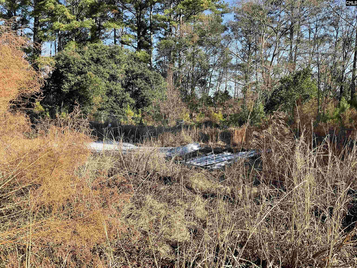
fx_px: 299
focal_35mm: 29
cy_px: 134
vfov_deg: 48.2
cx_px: 178
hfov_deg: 61.7
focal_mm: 3
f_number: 1.8
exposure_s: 1/759
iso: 16
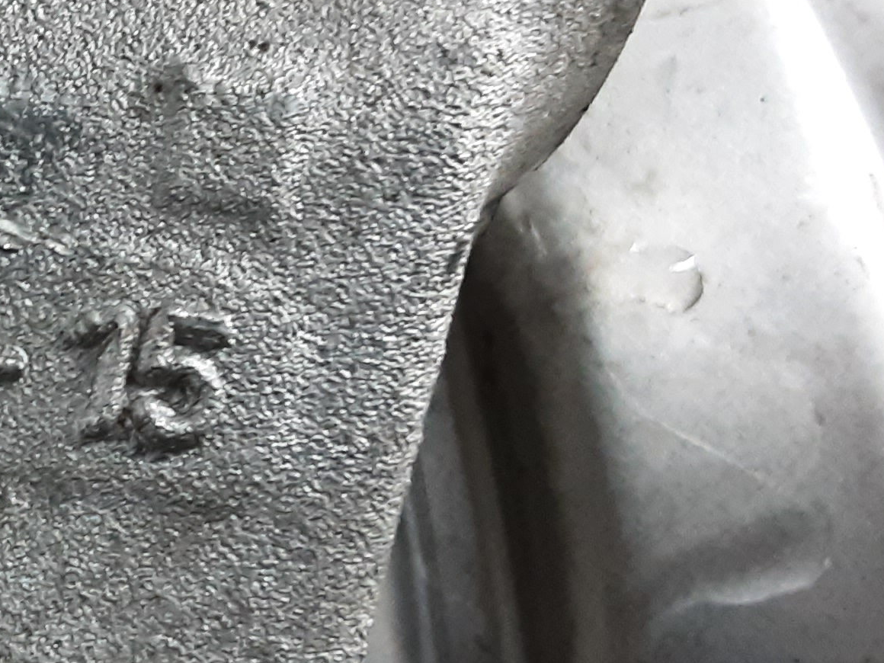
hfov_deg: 23.1
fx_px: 1941
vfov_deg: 19.4
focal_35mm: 76
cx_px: -227
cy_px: 281
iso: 200
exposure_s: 1/50
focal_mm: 2.91
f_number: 1.9
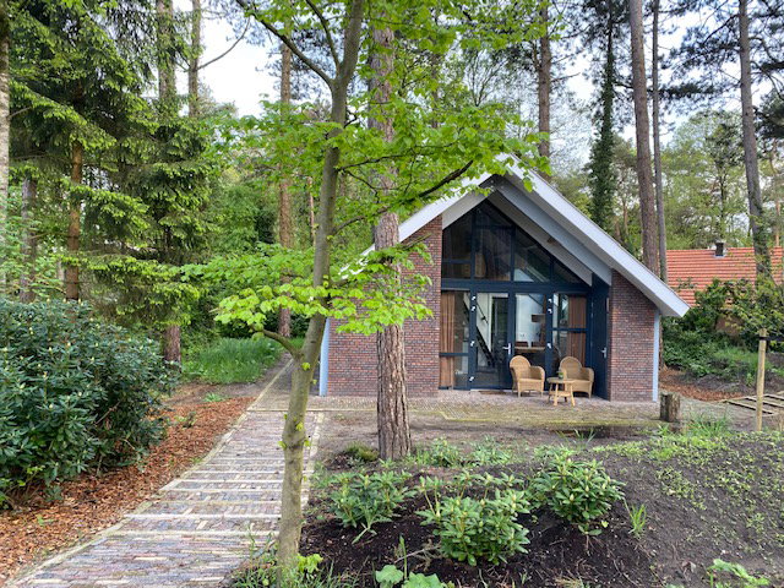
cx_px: 392
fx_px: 589
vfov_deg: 53.1
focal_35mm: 26
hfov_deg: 67.3
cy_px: 294
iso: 50
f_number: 1.8
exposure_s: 1/121
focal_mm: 4.25
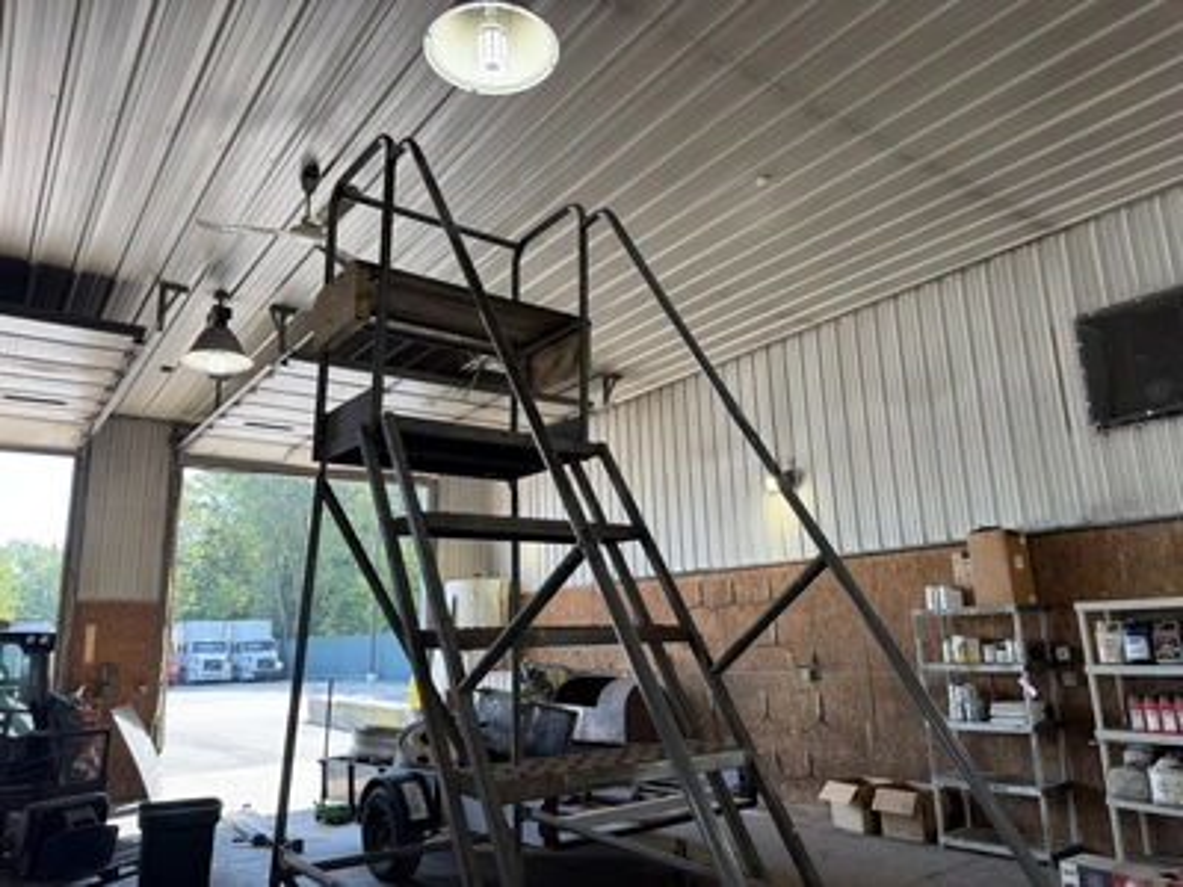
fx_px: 820
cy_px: 444
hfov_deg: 71.6
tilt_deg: +12.2
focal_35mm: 24
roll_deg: +2.3
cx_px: 592
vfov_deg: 56.8
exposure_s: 1/144
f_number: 1.78
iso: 50
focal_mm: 6.76
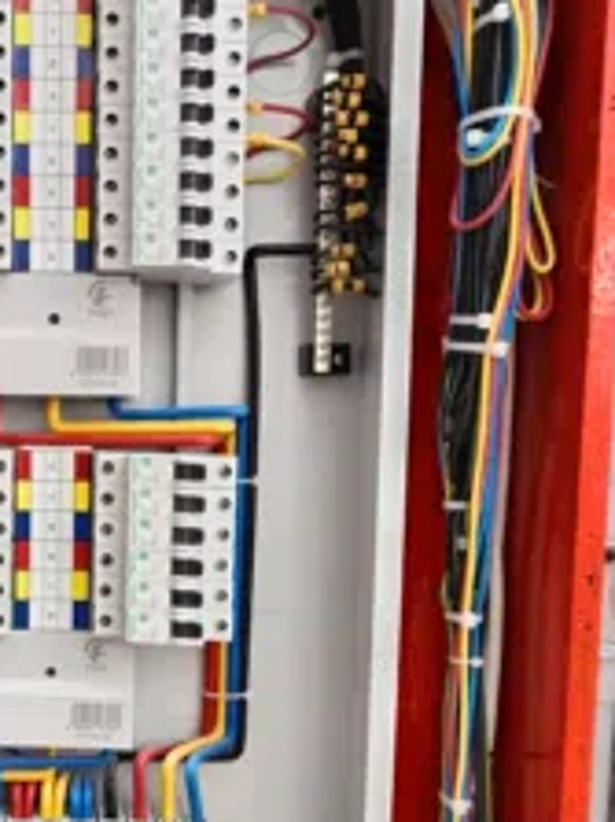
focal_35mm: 43
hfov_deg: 32.2
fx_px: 1020
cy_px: 531
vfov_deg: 43.4
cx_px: 85
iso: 3550
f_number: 1.7
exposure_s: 1/16.7
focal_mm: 5.31
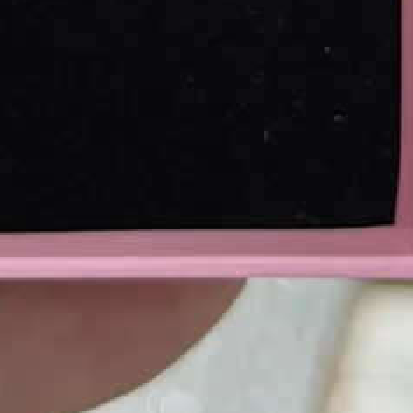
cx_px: -226
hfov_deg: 8.9
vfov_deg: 8.6
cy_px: -405
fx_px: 2592
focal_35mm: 192
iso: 80
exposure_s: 1/305
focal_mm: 6.76
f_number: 1.78
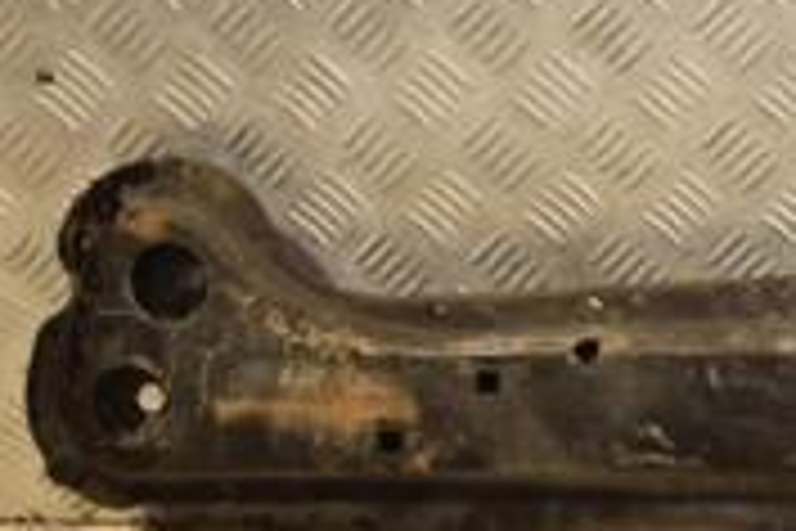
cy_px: -63
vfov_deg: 12.0
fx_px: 2476
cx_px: 1232
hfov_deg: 16.5
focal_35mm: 112
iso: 800
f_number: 5
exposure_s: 1/160
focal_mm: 22
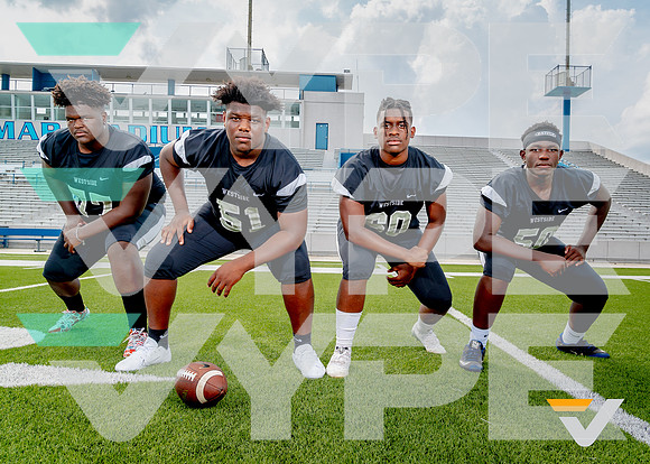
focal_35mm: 28
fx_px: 521
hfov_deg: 63.7
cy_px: 241
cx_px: 365
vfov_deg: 48.0
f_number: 8
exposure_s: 1/125
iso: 100
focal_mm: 24
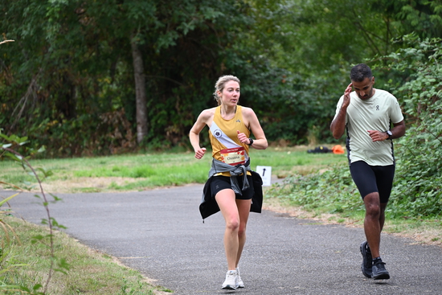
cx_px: 221
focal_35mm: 200
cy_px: 148
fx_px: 2456
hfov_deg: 10.3
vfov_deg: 6.9
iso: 450
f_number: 6.3
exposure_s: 1/250
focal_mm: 200
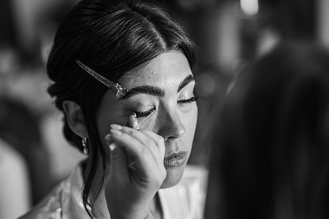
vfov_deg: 15.9
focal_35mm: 86
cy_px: 110
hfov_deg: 23.6
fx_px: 786
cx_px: 165
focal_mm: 85
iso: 200
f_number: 1.8
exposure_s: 1/200
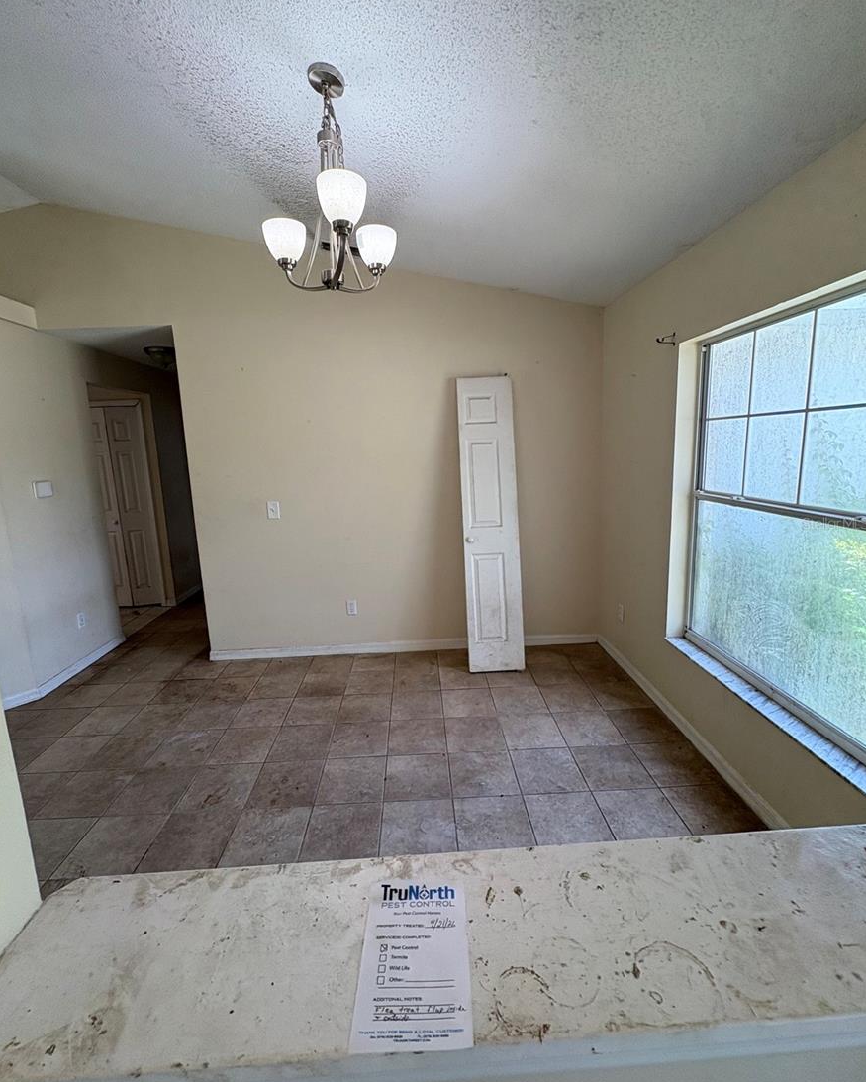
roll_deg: +0.8
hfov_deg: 84.1
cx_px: 427
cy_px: 523
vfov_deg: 96.7
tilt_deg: -8.8
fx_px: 480
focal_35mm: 15
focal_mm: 2.22
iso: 125
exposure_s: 1/120
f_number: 2.2
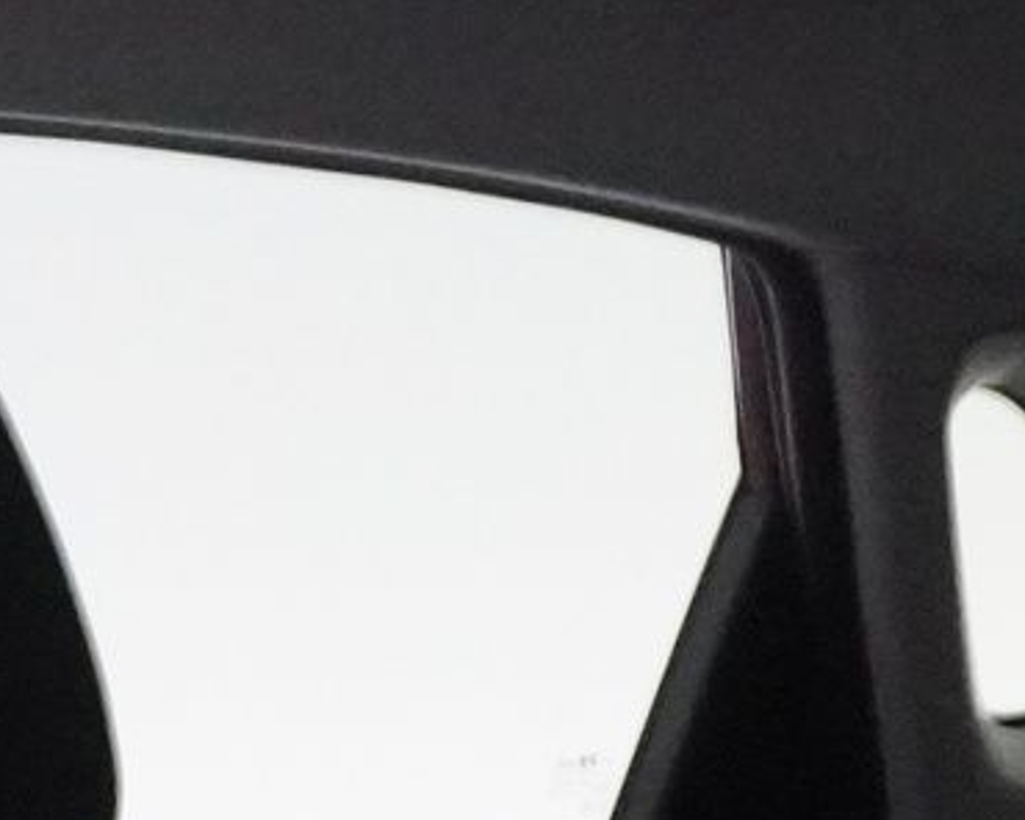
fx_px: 4611
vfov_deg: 9.0
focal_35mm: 152
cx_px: -1427
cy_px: 2057
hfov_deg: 10.8
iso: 6400
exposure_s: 1/100
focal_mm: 16
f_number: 3.5
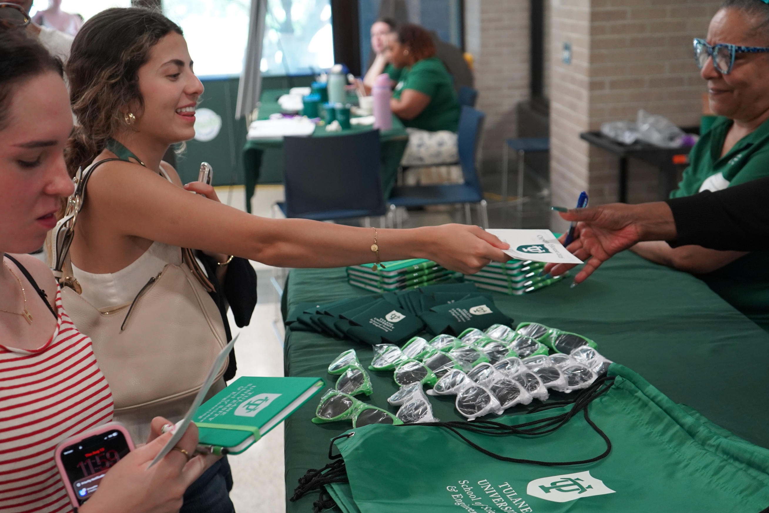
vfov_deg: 28.7
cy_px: 252
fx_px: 1004
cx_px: 351
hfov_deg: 41.9
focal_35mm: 47
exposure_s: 1/160
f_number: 4.5
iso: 3200
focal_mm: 41
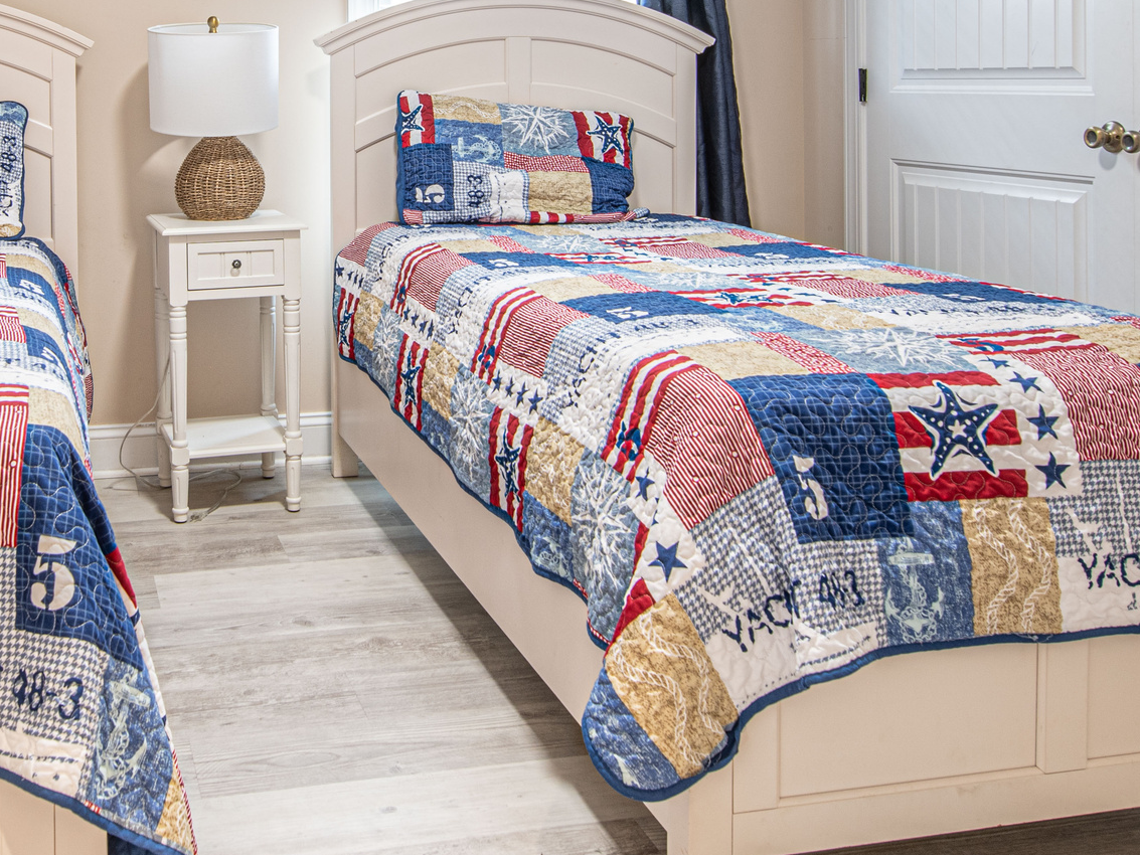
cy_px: 101
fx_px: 1285
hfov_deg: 46.3
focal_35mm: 39
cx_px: 295
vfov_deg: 34.9
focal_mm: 14
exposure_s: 2
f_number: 9
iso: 64
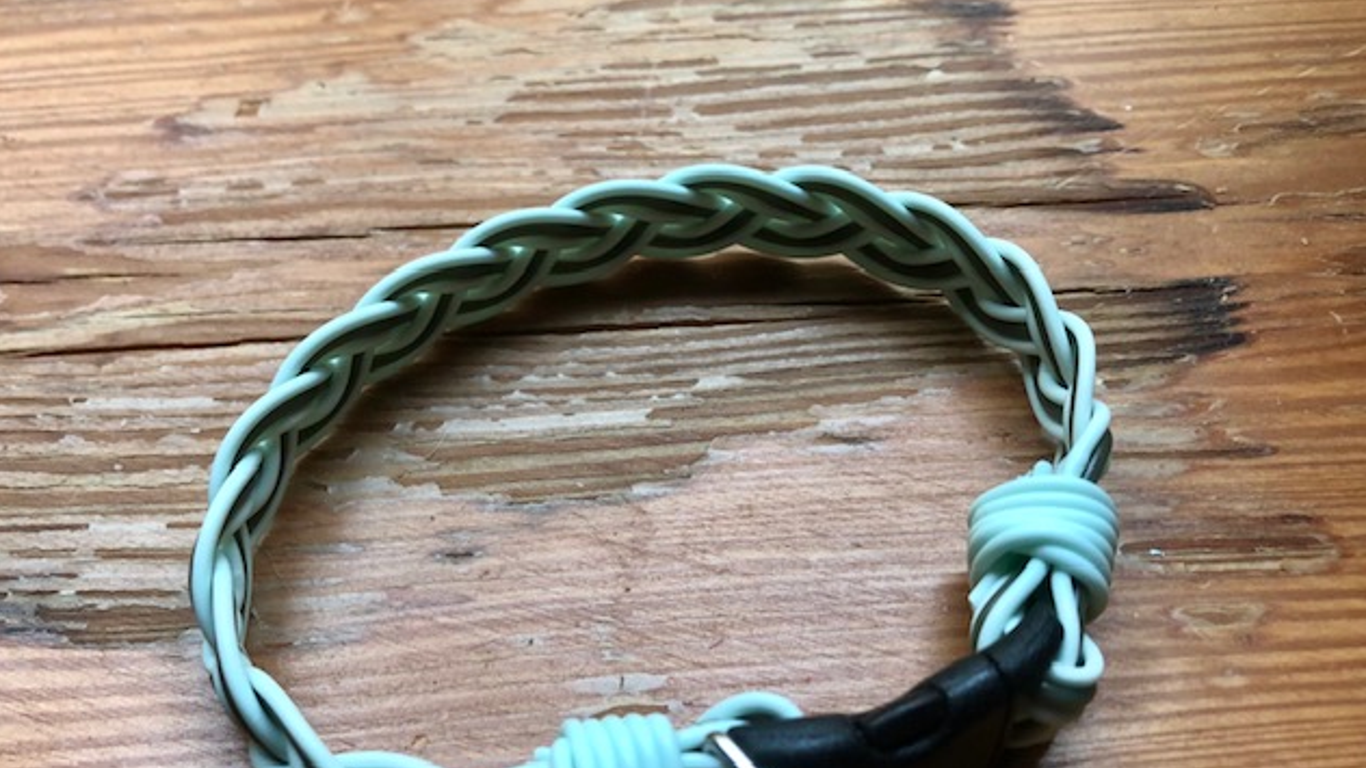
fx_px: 1123
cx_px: 675
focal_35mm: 31
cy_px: 507
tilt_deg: -57.1
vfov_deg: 37.4
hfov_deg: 62.6
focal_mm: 3.99
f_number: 1.8
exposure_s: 1/40
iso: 25
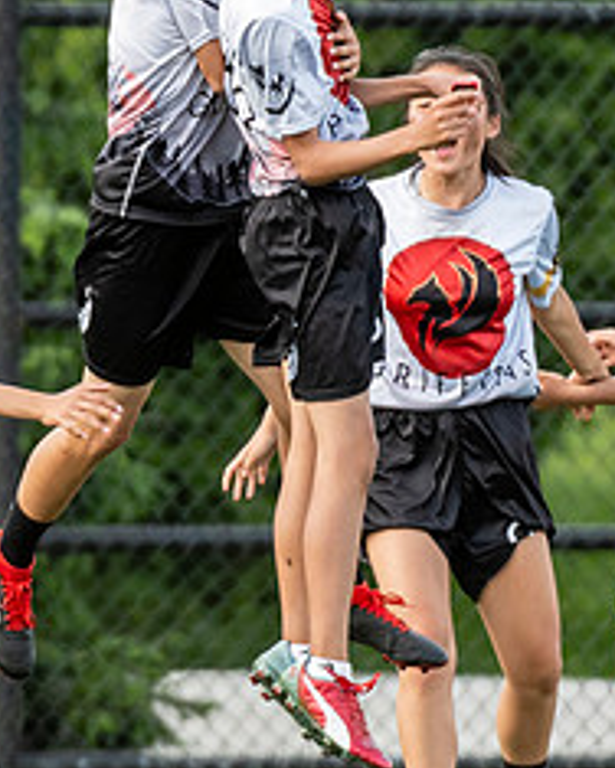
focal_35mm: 1895
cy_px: 323
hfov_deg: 0.8
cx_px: 298
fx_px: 43115
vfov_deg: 1.0
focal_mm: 400
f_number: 4
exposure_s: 1/1250
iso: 800
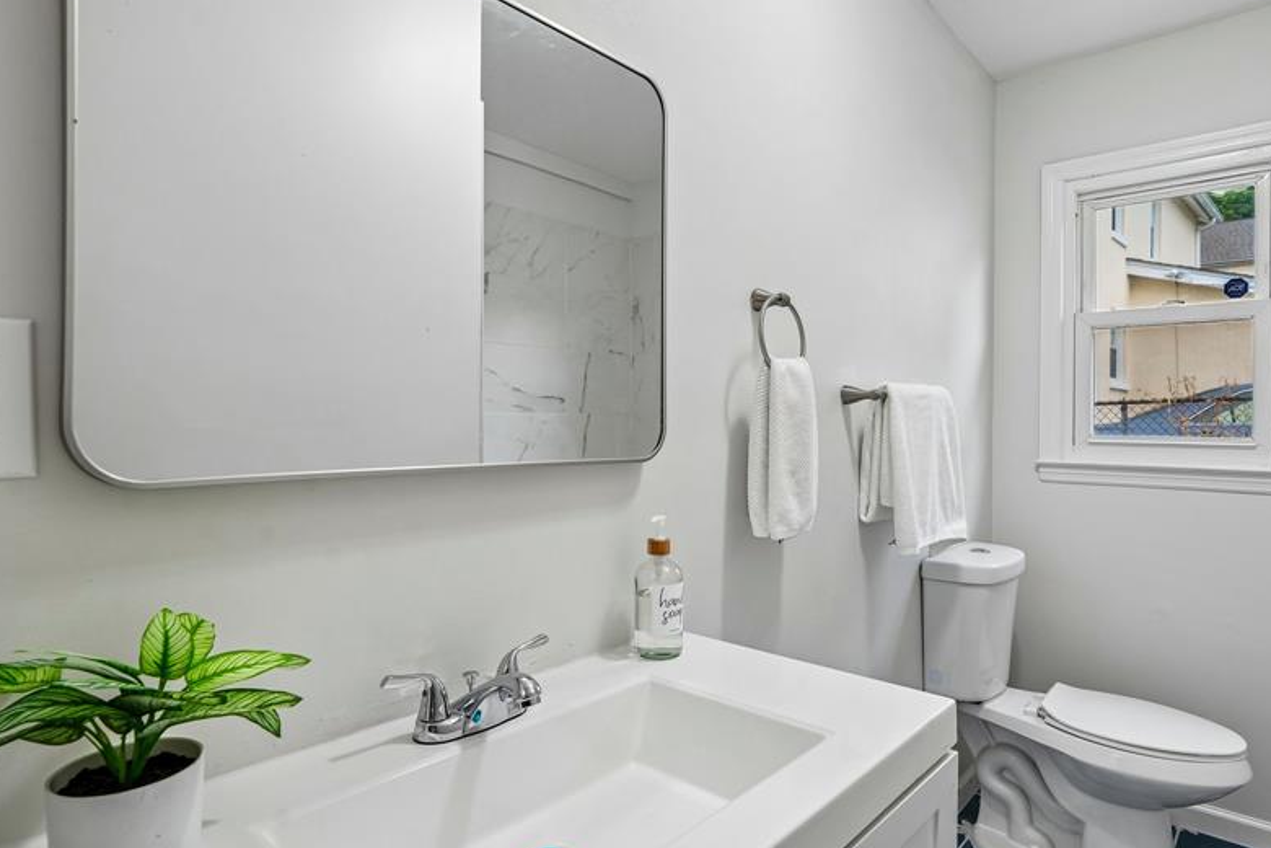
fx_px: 741
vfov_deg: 59.5
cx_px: 666
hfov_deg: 81.2
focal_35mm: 21
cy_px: 426
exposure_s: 1/13
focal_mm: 16
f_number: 8
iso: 400
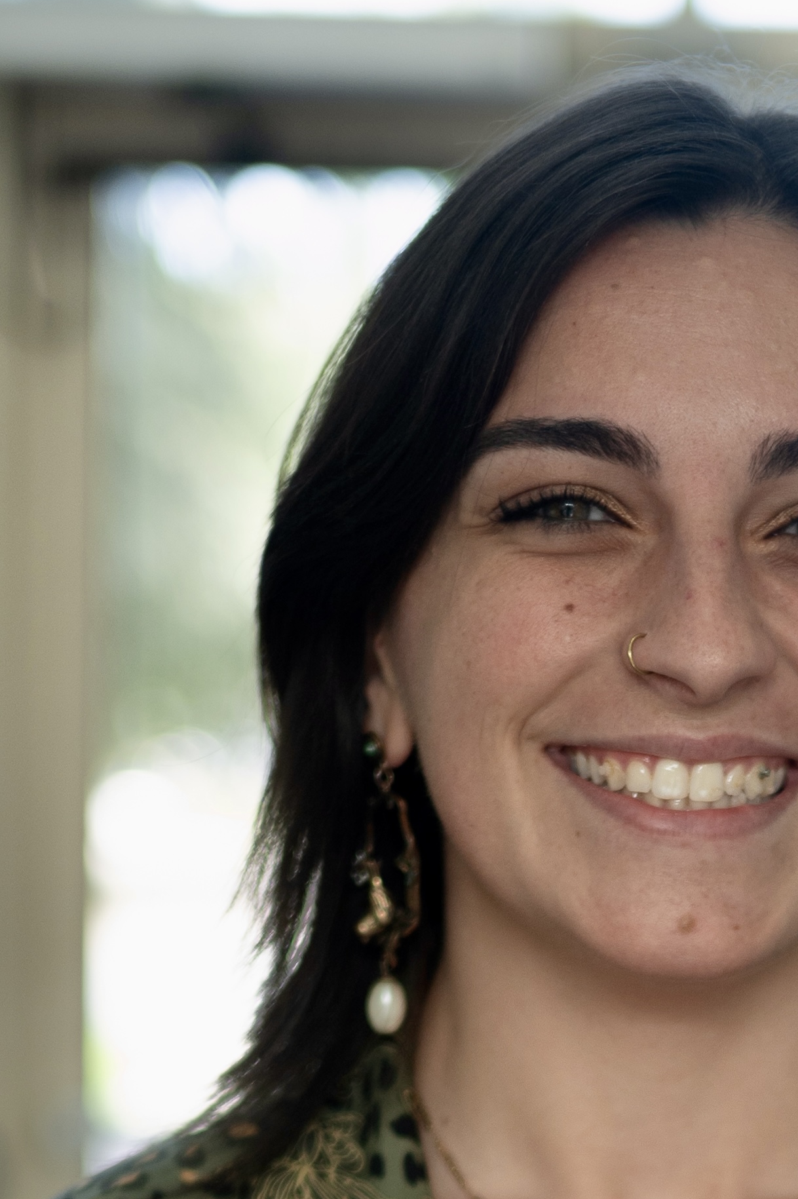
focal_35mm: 71
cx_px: 656
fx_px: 2363
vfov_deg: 28.2
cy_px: 849
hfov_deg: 19.0
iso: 250
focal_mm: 40
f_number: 2
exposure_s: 1/250
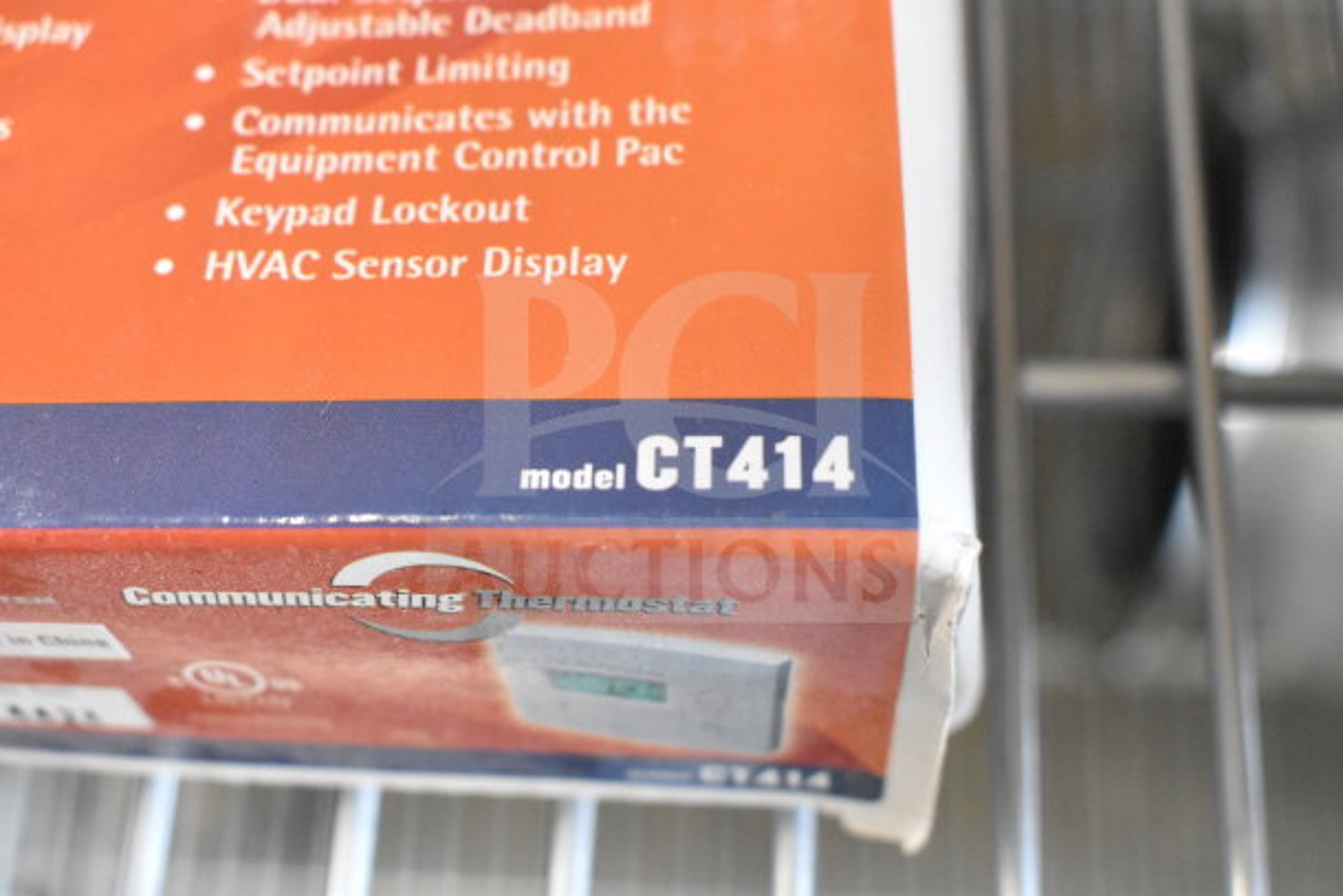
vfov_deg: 29.9
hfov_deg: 43.6
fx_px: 1679
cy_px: 448
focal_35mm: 45
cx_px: 672
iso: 6400
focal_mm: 30
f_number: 7.1
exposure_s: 1/160
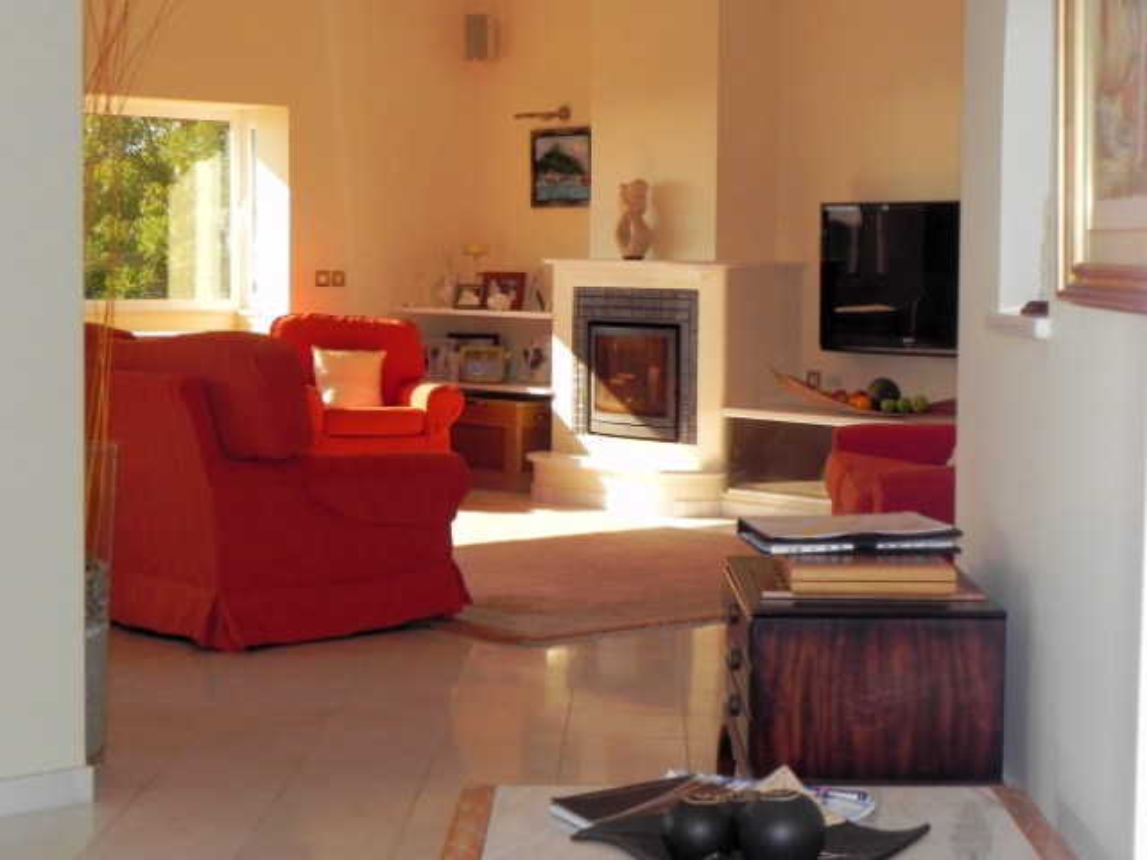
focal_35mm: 66
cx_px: 574
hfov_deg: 29.4
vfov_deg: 22.3
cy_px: 430
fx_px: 2187
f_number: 4
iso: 160
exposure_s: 1/120
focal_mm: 11.8
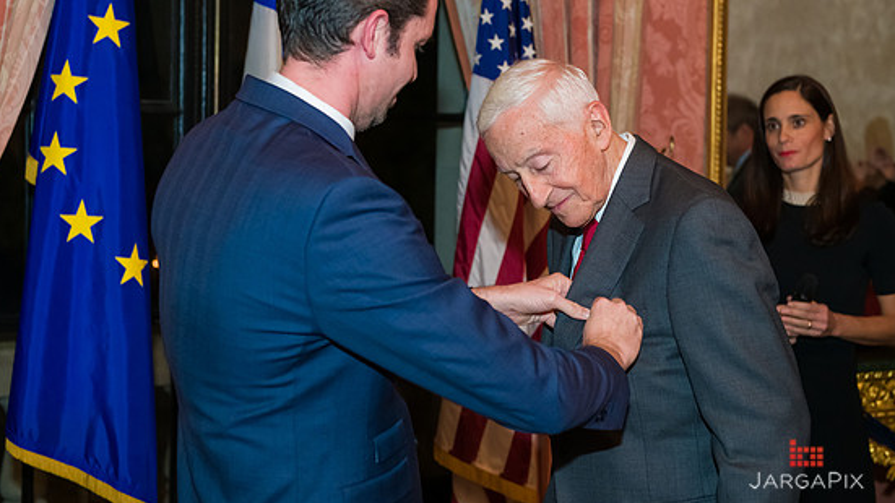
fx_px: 1519
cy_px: 210
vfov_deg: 18.8
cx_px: 434
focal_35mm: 64
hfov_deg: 32.8
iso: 3200
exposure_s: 1/100
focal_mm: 58
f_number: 4
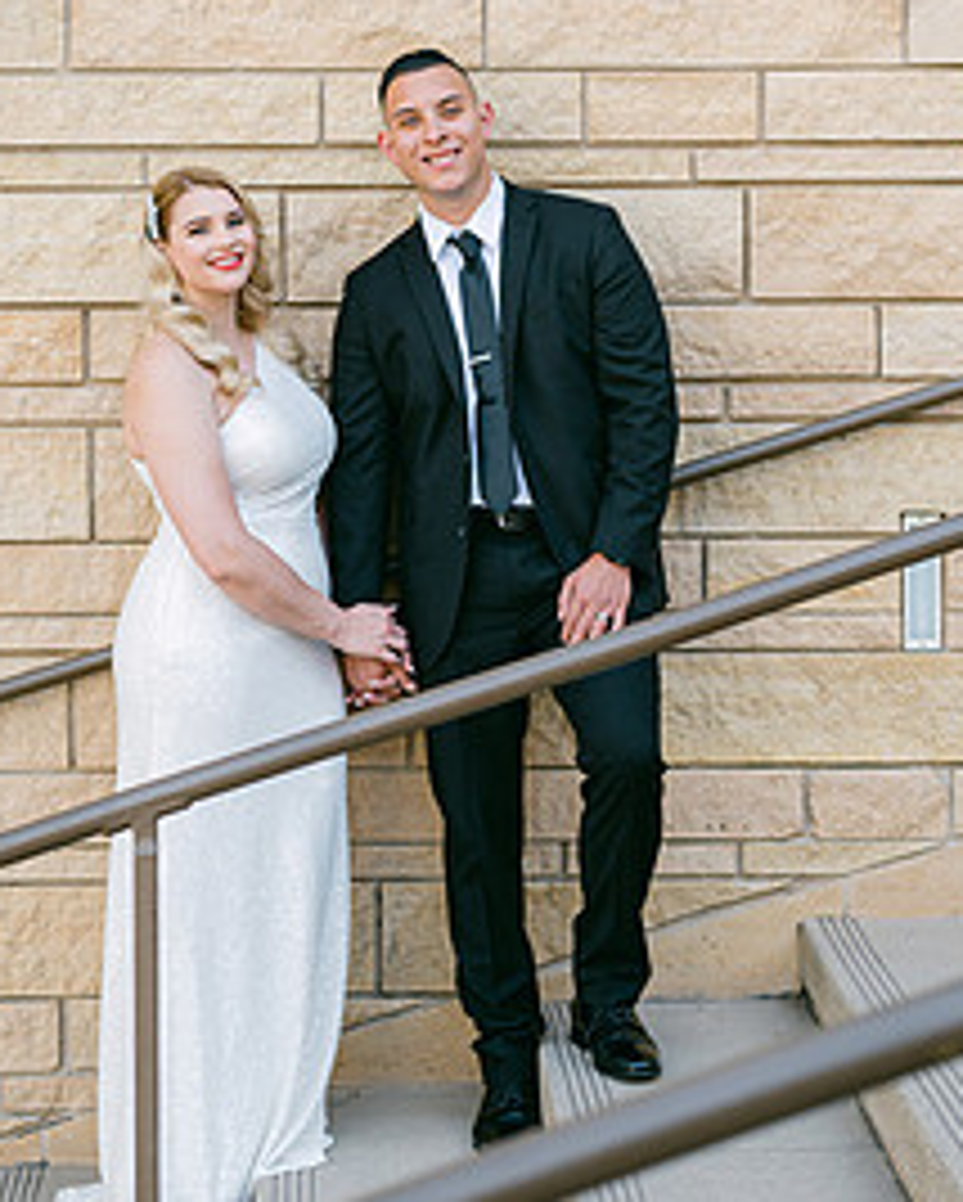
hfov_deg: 19.4
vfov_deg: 24.0
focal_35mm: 79
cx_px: 362
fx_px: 2811
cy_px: 392
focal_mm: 50
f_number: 4
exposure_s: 1/400
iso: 100
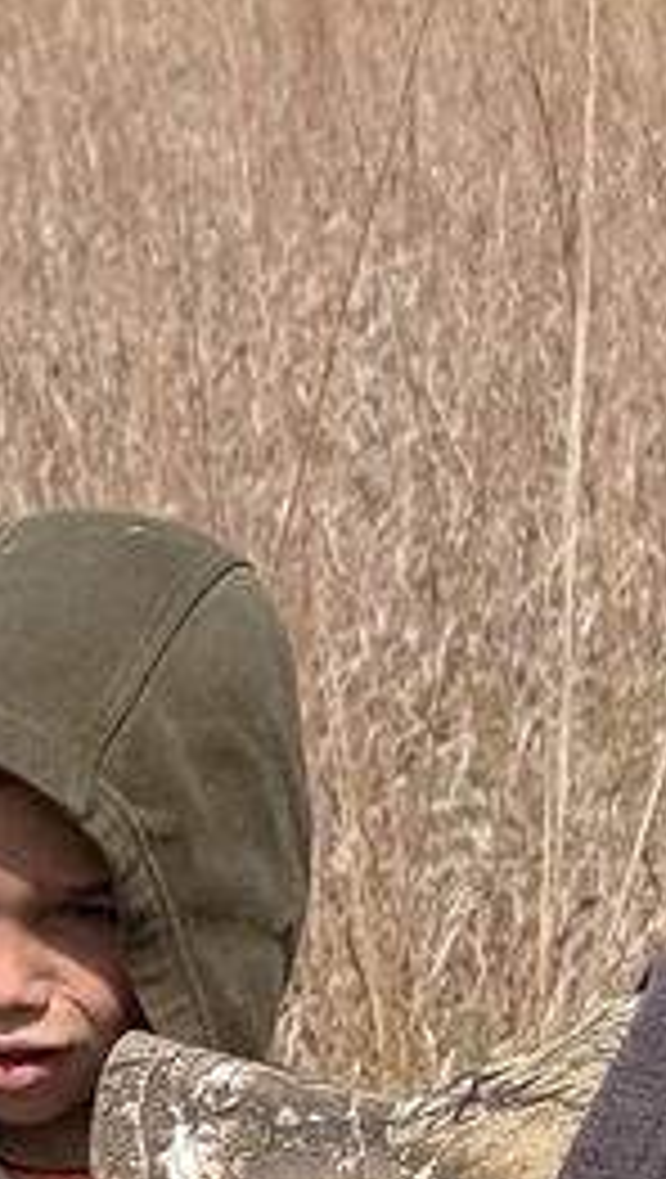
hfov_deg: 5.7
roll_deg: +1.7
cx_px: -981
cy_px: 1422
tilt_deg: -12.0
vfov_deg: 10.4
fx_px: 6384
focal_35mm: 204
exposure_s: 1/7874
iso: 64
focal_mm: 6.76
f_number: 1.78
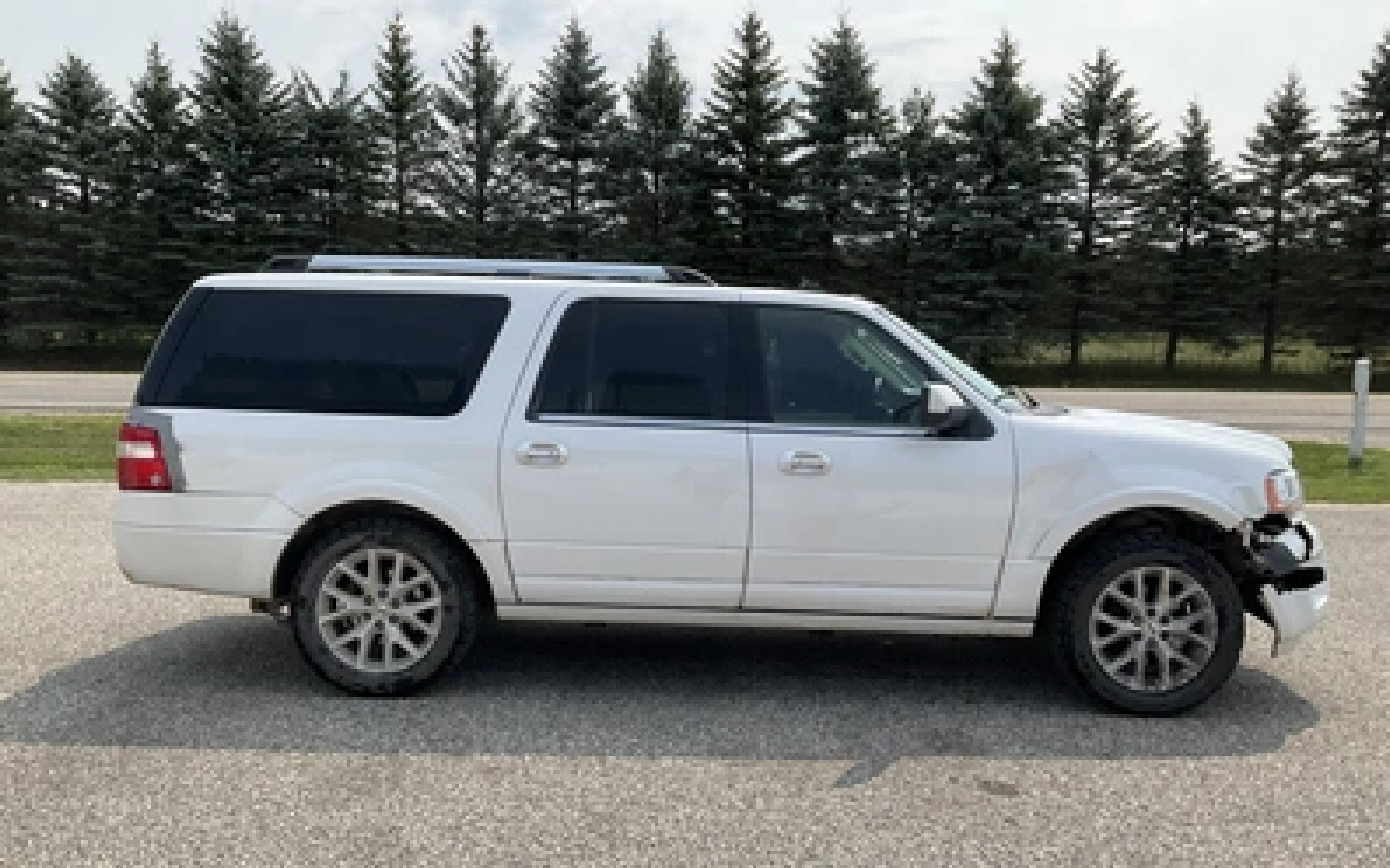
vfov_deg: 40.5
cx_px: 697
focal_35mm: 31
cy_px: 483
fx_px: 1174
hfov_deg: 61.2
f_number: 1.8
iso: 25
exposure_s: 1/1675
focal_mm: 3
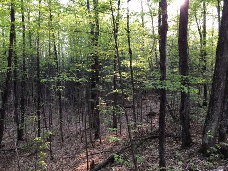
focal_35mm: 29
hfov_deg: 61.7
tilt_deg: -2.0
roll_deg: +2.2
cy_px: 86
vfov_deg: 48.2
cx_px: 114
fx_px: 191
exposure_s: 1/60
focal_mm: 4.15
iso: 25
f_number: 2.2
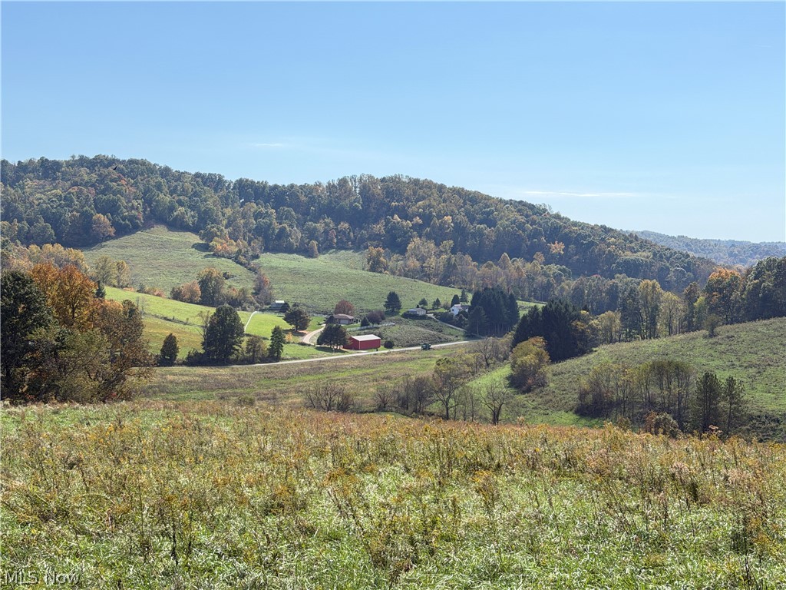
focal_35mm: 48
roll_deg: -1.2
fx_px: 1090
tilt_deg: -2.3
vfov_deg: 30.3
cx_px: 393
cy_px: 295
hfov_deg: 39.7
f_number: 1.78
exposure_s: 1/4098
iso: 100
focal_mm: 6.76
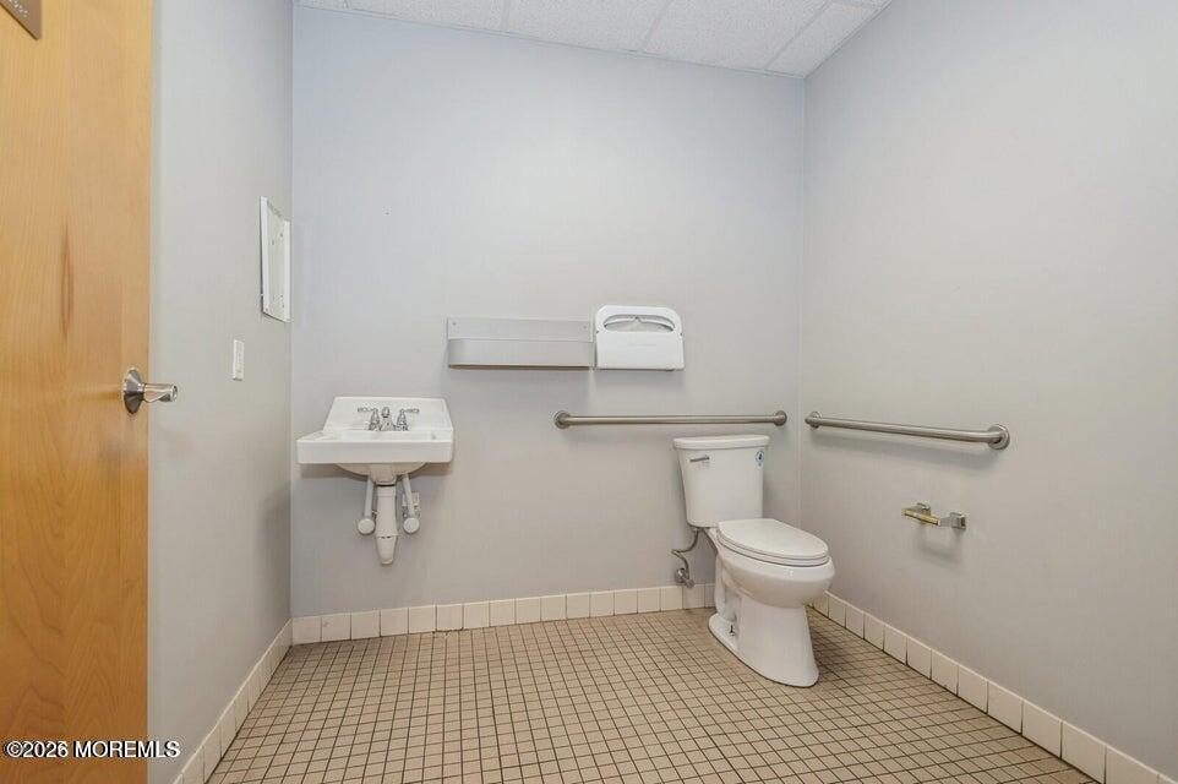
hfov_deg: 93.3
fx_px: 556
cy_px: 392
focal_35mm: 17
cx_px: 589
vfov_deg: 70.4
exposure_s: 1/20
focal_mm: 17
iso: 200
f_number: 8
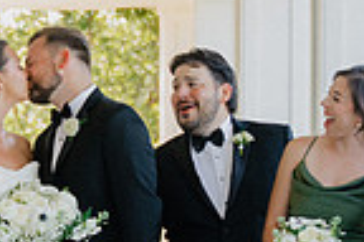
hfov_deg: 9.6
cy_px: 226
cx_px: 28
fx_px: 2164
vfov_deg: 6.4
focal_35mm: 214
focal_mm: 53
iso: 320
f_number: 2.8
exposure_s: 1/400
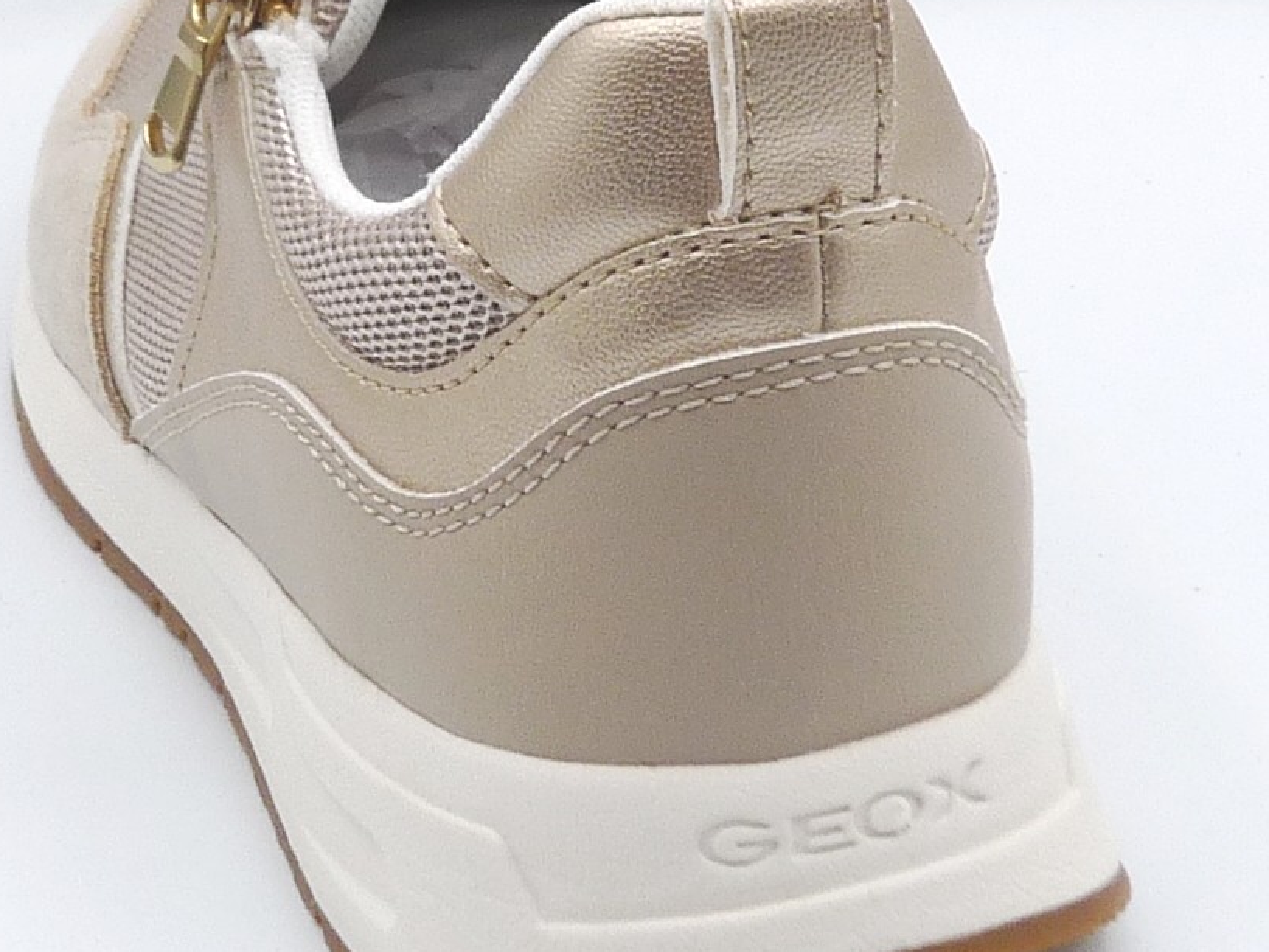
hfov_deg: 20.4
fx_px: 3520
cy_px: 300
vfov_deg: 15.4
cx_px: 601
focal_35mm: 96
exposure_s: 1/200
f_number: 5
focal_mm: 4.8
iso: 100
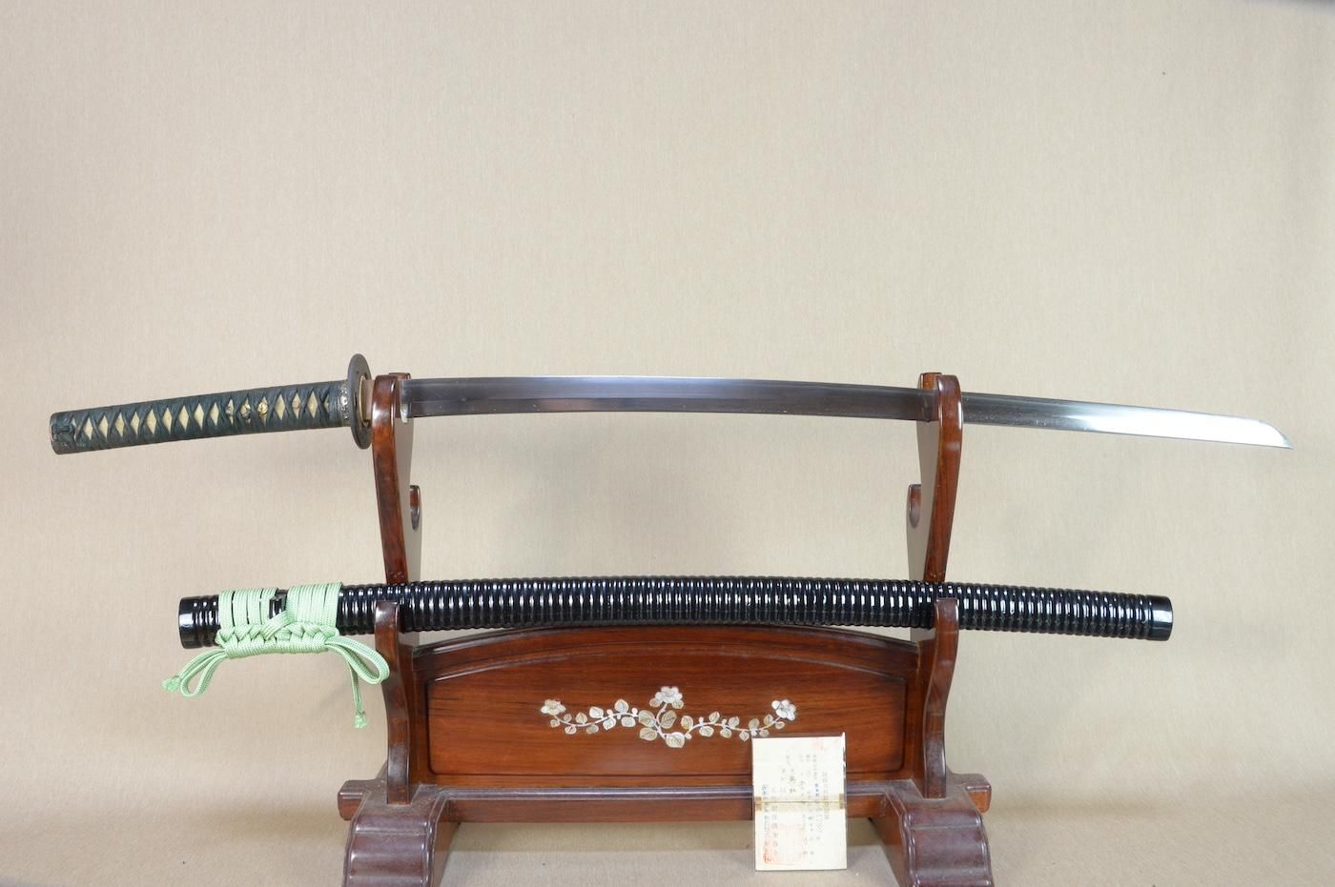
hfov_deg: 62.0
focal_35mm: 30
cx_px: 668
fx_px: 1112
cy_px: 444
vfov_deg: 43.5
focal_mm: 20
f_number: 11
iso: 400
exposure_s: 1/2
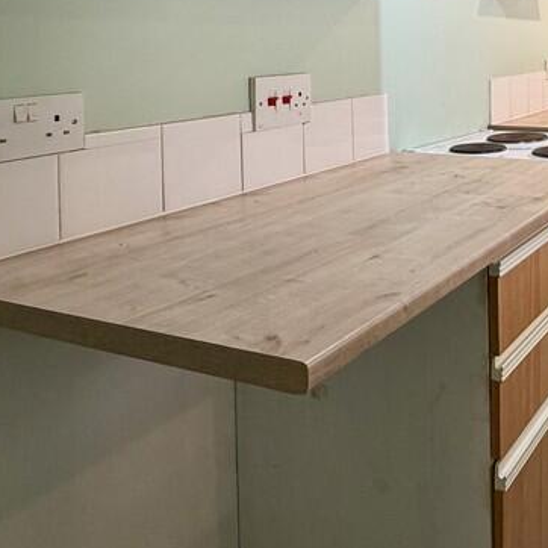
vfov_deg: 43.0
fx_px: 627
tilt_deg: -0.7
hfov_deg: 39.4
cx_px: 590
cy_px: 50
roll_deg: +0.8
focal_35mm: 35
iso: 200
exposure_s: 1/100
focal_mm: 2.22
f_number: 2.2
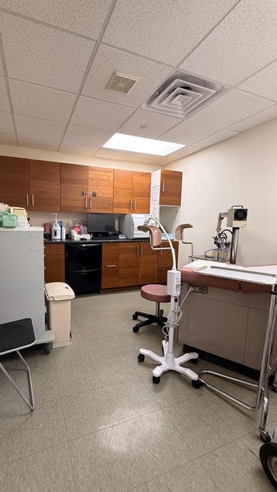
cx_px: 110
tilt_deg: -6.4
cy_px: 249
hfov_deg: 66.4
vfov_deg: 99.4
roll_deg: -0.8
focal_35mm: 16
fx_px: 209
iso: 200
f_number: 2.2
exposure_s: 1/120
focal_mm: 2.22
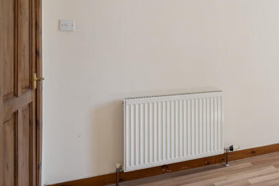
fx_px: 302
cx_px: 331
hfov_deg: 37.8
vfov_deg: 33.6
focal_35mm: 39
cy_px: 50
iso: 125
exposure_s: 1/100
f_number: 4
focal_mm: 16
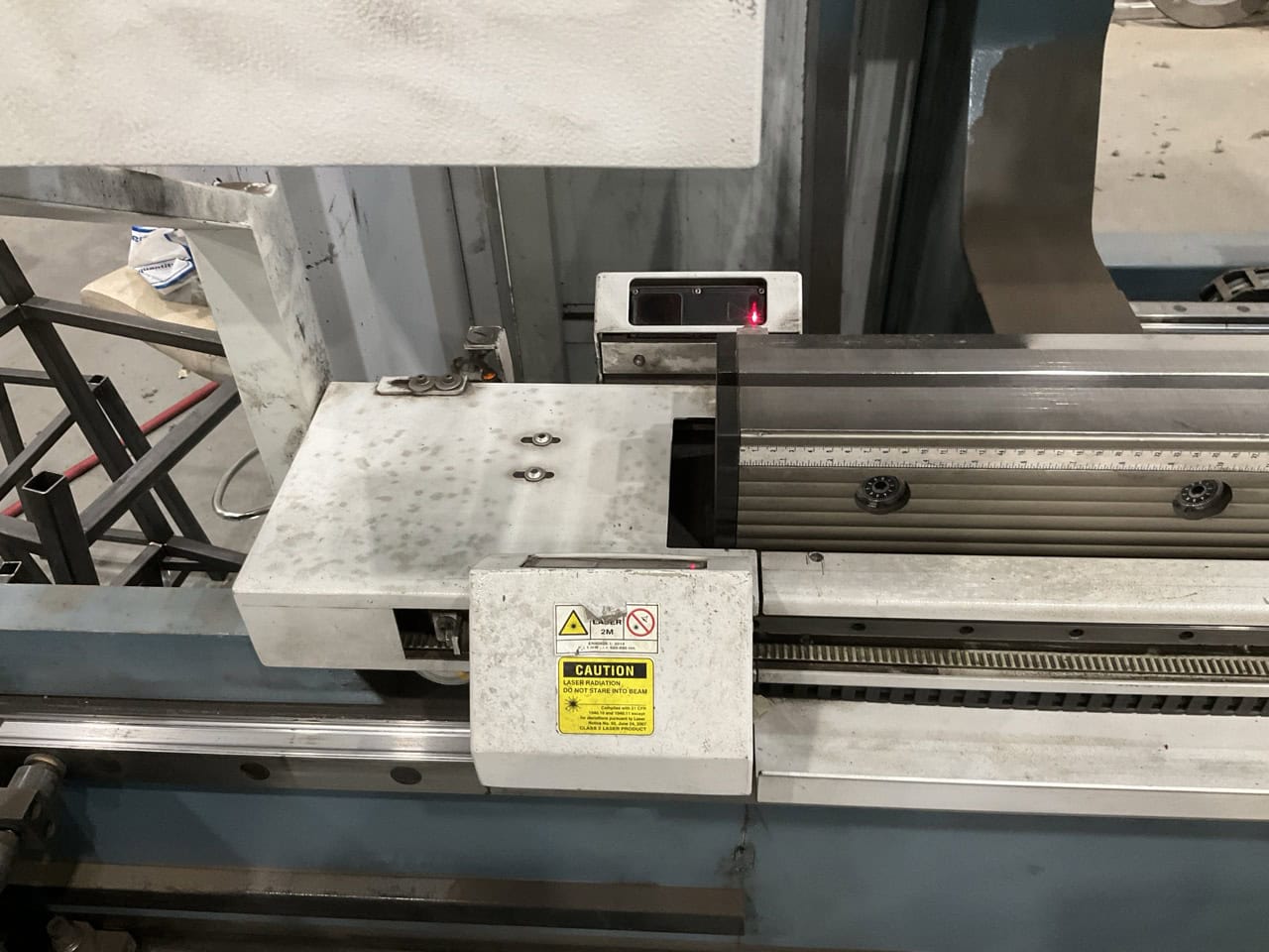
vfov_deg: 48.2
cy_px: 476
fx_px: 1063
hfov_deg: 61.7
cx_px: 634
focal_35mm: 29
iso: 125
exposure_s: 1/60
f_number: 1.8
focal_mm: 3
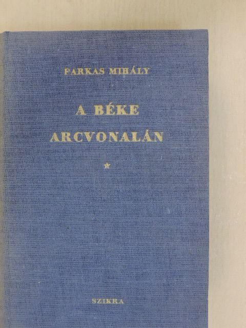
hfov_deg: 24.4
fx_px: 569
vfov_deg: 32.2
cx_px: 123
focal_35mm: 60
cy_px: 164
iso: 1600
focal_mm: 10.7
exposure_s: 1/50
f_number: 3.7
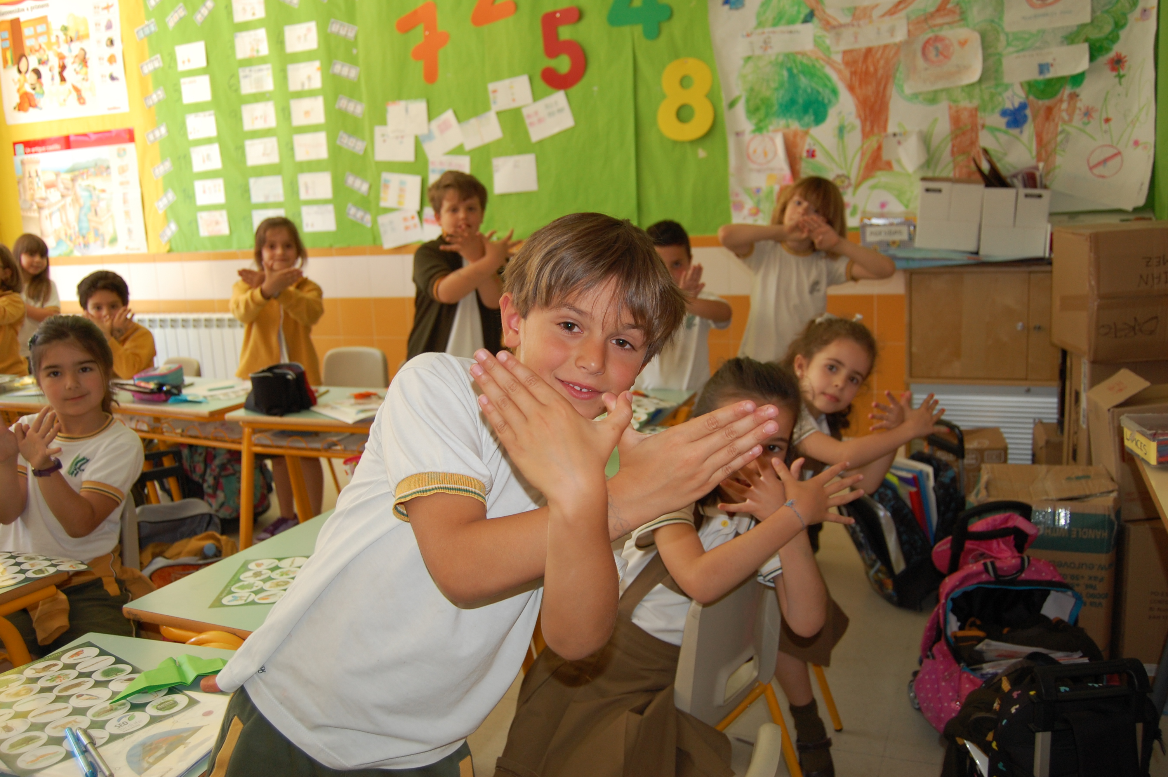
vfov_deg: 43.5
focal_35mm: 30
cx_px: 584
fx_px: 972
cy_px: 388
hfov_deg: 62.0
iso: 400
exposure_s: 1/60
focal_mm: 20
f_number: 3.8
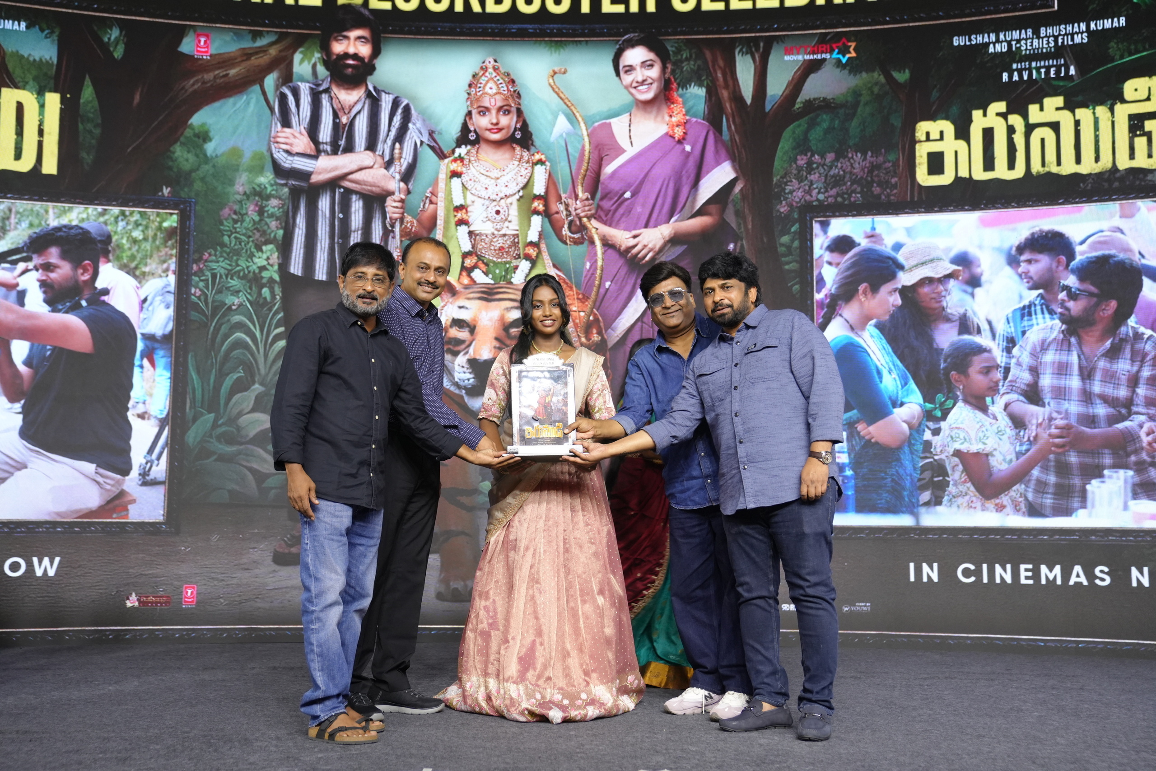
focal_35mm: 40
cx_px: 578
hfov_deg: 48.5
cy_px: 386
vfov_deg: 33.4
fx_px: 1284
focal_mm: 40
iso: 1600
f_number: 3.5
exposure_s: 1/160
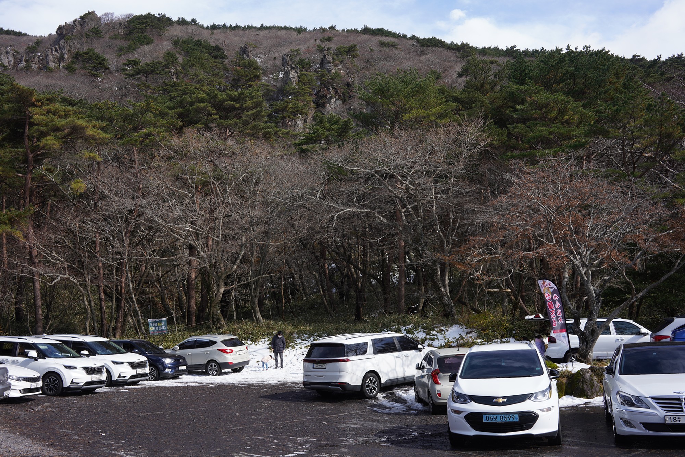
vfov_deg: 37.9
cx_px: 342
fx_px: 666
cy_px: 228
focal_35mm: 35
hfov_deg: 54.4
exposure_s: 1/100
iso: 100
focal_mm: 35
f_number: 10
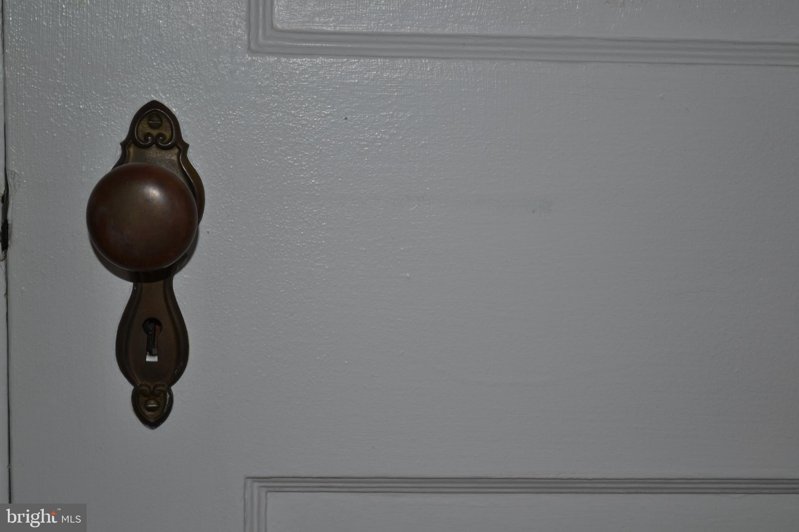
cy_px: 266
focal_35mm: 75
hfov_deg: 27.0
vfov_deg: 18.2
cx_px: 400
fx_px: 1664
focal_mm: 50
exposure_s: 1/60
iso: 100
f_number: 5.6
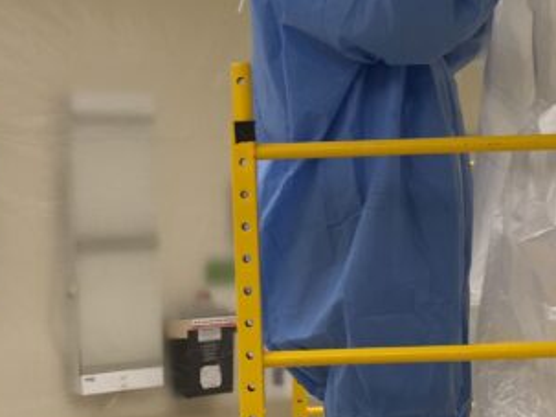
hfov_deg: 20.0
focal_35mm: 98
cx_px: 356
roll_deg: +1.5
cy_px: 261
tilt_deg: -1.2
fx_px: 1573
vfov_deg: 15.1
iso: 32
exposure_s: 1/40
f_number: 2.2
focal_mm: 4.15
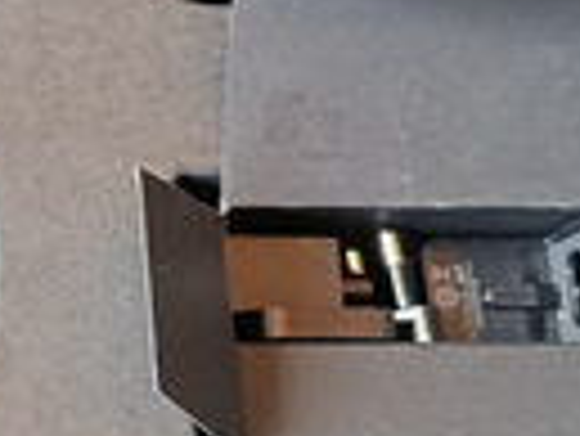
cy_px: 274
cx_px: -445
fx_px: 1794
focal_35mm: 107
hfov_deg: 15.8
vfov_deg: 13.8
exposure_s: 1/100
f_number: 1.65
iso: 1022
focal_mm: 6.11
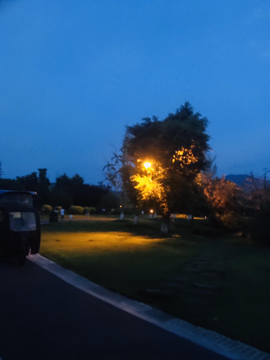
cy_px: 180
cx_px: 135
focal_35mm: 28
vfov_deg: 63.4
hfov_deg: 49.7
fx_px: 291
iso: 100
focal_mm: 3.99
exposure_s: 1/6
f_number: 1.8
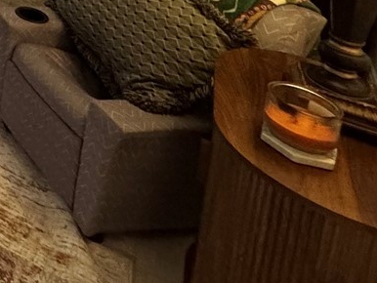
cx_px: -295
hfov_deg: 21.7
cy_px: -253
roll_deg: -1.8
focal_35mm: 58
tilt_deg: -7.7
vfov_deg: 18.5
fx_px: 632
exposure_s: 1/60
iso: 400
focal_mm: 2.22
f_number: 2.2
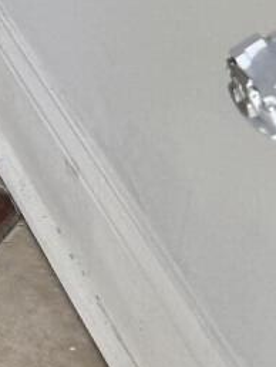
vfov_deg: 8.7
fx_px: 1974
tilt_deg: -11.2
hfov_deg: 7.1
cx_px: -580
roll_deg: -0.9
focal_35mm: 186
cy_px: -743
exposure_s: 1/204
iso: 64
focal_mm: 6.76
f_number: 1.78
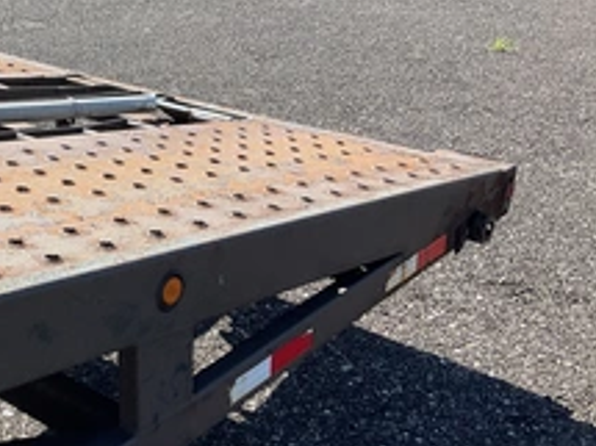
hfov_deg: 34.5
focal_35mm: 54
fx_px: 929
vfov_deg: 27.0
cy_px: 233
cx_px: 119
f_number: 1.8
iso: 25
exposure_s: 1/929
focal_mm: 3
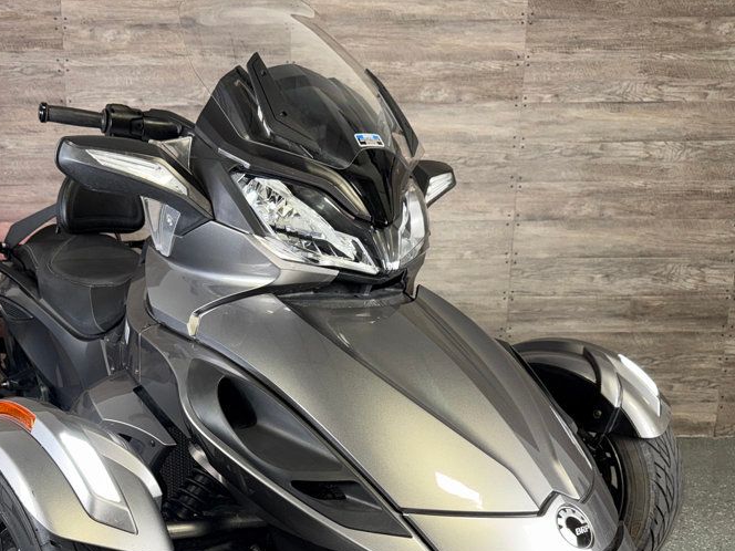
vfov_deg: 37.6
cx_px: 266
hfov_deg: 49.5
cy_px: 423
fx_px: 786
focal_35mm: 37
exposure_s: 1/18
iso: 64
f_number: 1.78
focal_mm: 6.76
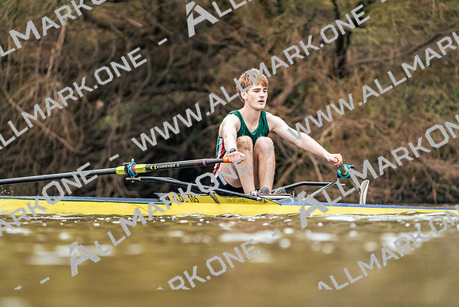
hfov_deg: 4.8
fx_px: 5484
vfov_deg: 3.2
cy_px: 154
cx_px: 230
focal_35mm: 430
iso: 6400
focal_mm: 430
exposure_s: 1/1600
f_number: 6.3
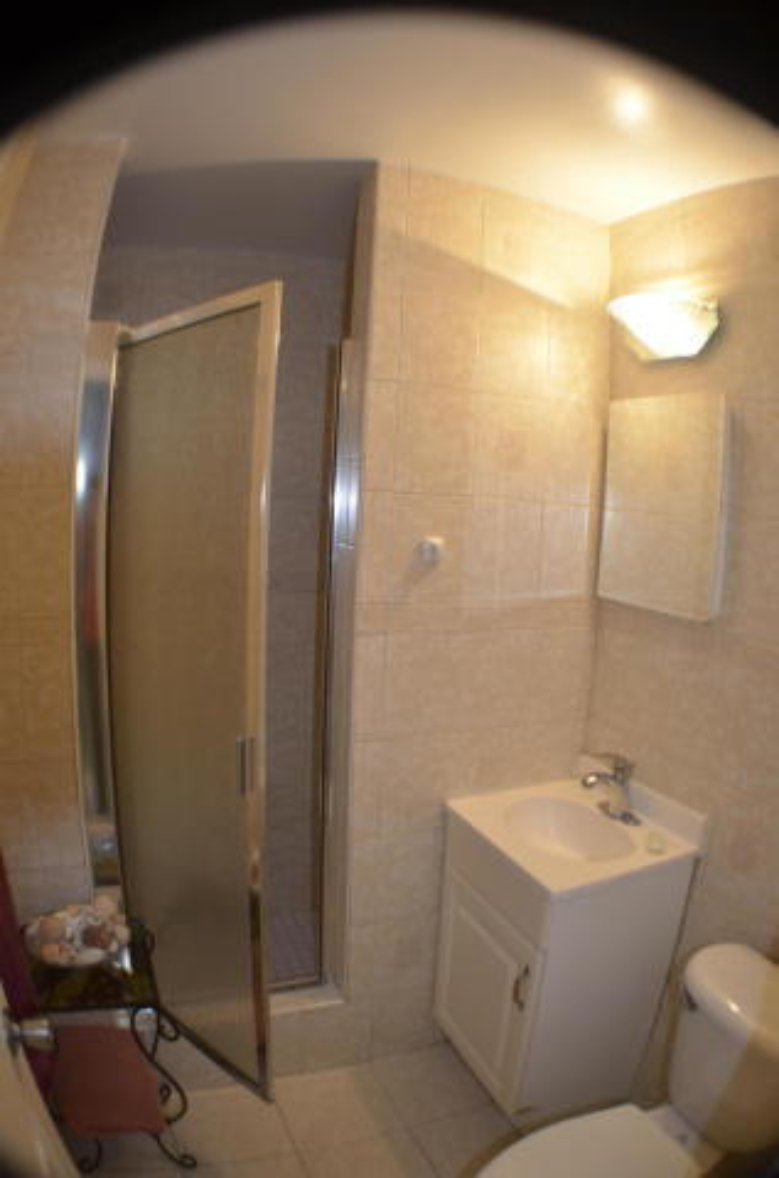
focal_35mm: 30
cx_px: 390
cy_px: 589
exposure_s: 1/100
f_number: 3.8
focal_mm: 20
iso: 400
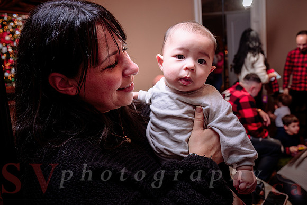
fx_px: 258
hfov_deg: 61.5
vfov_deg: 43.3
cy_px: 94
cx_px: 154
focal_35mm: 30
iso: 200
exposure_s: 1/60
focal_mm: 28
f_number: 5
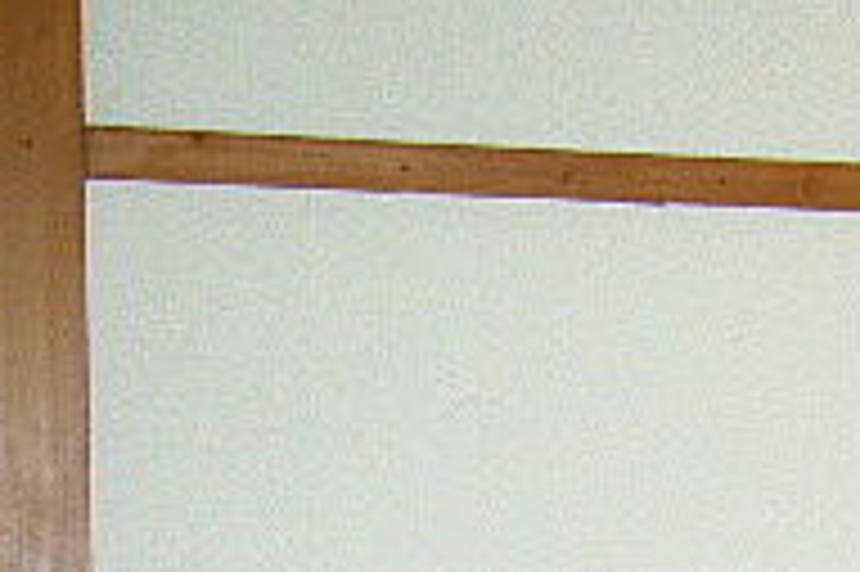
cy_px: 1000
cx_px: 941
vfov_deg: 10.6
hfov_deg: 16.3
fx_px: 2912
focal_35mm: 122
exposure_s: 1/60
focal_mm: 5.8
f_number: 2.8
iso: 125
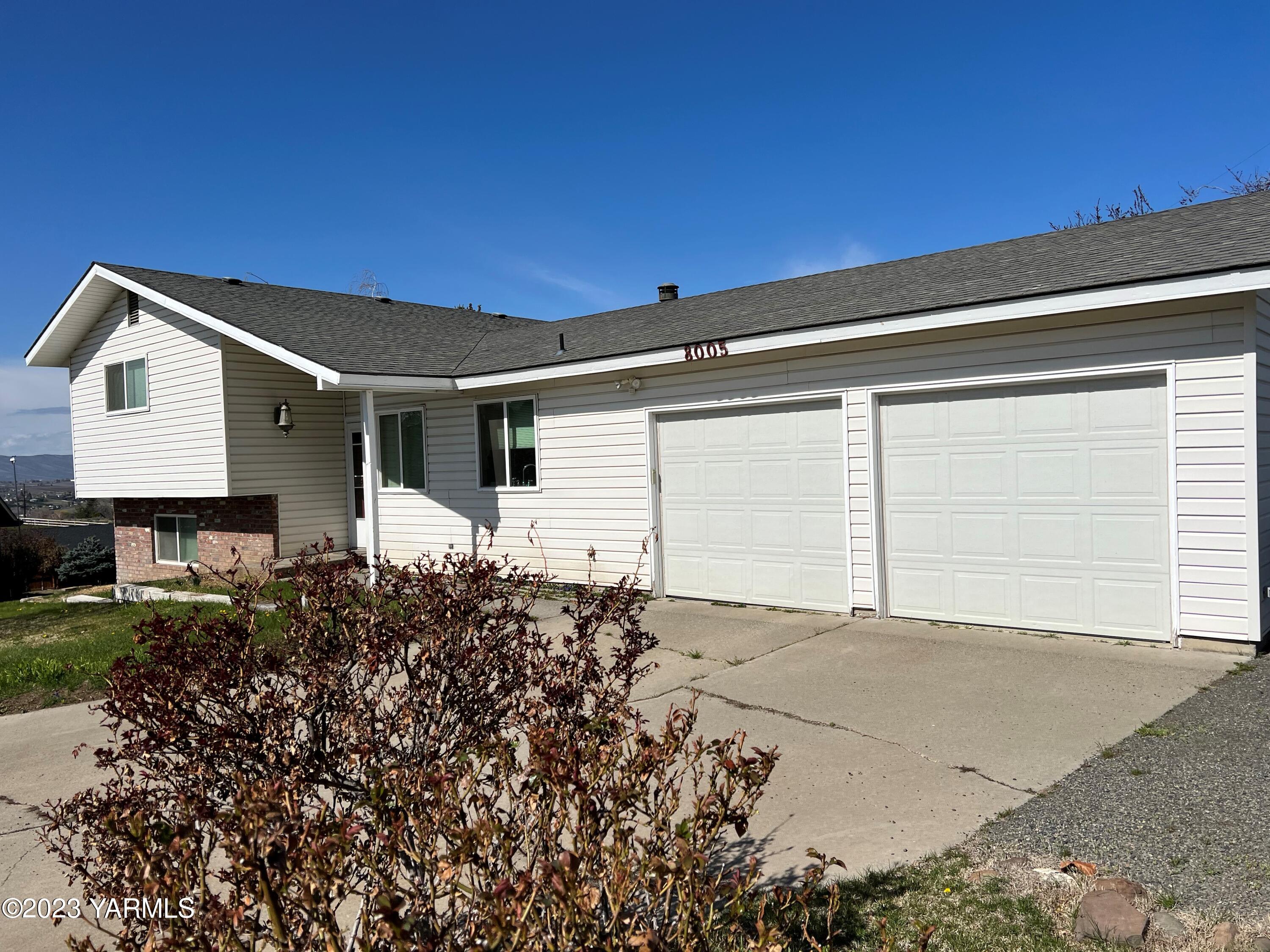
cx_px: 635
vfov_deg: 53.1
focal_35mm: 26
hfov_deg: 67.3
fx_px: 954
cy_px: 476
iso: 50
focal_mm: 5.7
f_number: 1.5
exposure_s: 1/11364
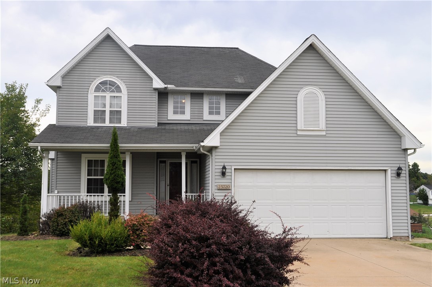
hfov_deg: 48.0
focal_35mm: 40
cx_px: 216
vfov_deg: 32.9
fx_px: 485
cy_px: 144
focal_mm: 27
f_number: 8
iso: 200
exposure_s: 1/250
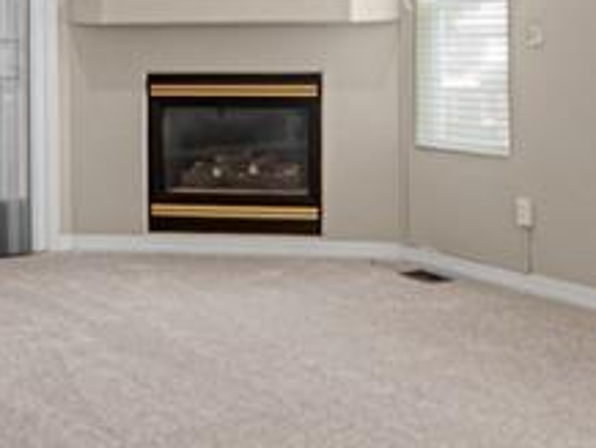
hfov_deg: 28.4
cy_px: -40
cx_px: 371
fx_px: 1171
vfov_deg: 20.6
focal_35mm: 68
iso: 200
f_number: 3.5
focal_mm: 10
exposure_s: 1/10
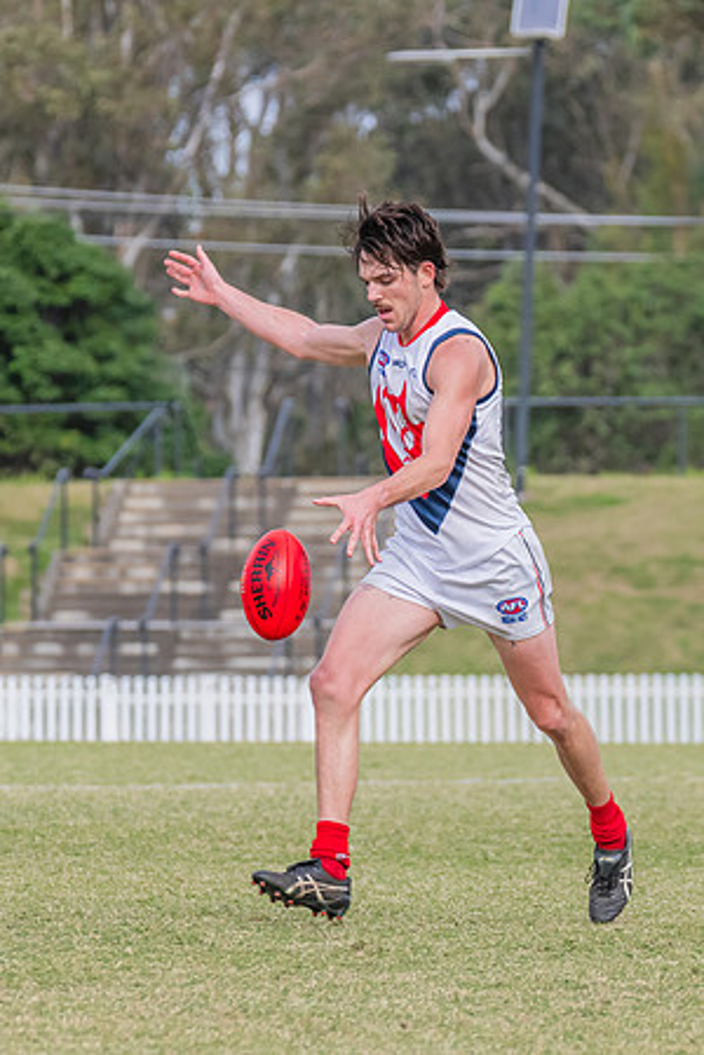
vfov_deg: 4.2
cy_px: 574
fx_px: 14353
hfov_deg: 2.8
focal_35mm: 489
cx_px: 496
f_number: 8
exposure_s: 1/1250
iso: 800
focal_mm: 250
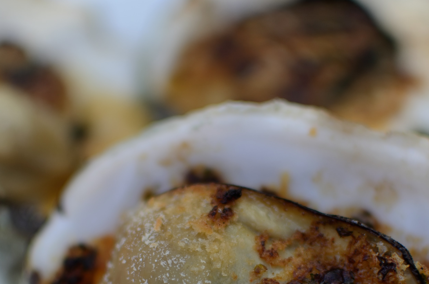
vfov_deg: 12.9
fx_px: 1249
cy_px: 250
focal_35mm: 105
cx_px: 200
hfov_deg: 19.5
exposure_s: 1/1250
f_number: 1.8
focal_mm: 35
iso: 100
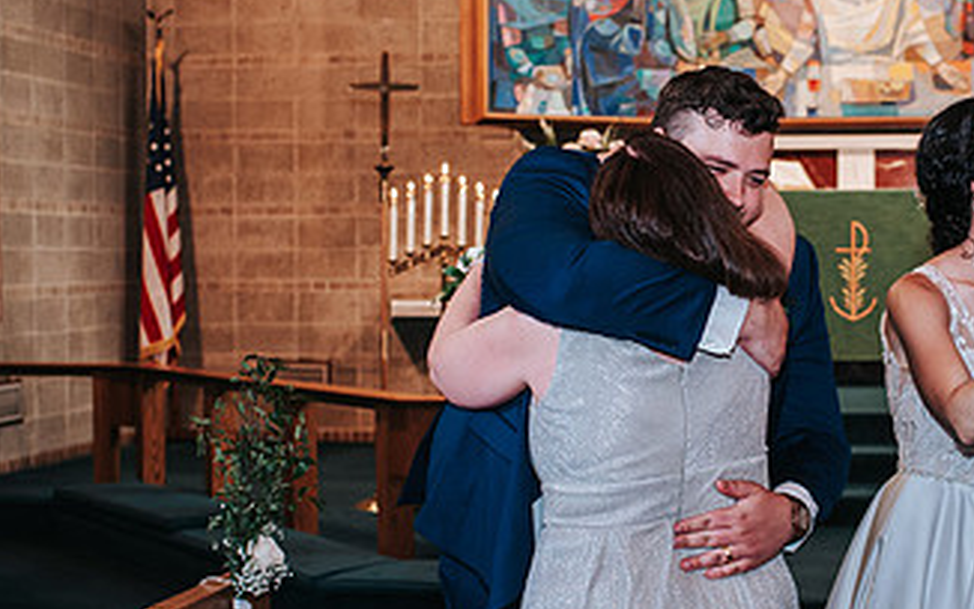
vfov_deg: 17.6
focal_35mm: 74
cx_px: 713
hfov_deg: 27.5
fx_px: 1965
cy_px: 344
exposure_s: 1/125
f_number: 3.2
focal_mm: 35
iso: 1000
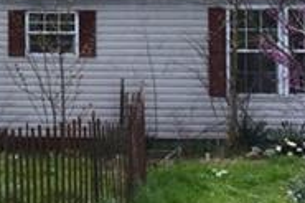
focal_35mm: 172
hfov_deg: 11.0
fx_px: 1456
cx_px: -275
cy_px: -45
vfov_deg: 7.9
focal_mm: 31
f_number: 14
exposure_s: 1/800
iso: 1000
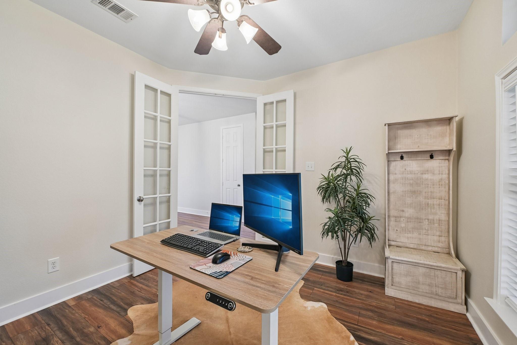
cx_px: 258
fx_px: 201
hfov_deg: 104.3
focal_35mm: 14
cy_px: 172
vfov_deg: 81.2
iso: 400
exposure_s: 1/8
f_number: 8
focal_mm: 14
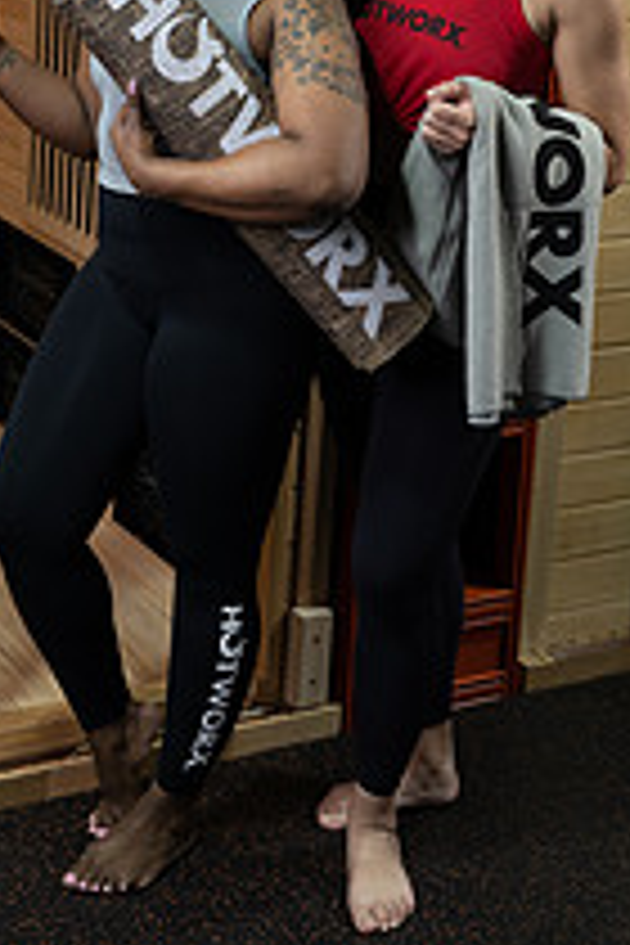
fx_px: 1969
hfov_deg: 18.0
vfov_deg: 25.7
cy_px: 9
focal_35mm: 75
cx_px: 126
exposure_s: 1/125
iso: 200
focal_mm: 35
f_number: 2.8
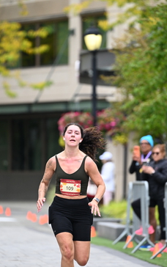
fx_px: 2239
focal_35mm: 308
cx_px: 84
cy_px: 156
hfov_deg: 4.3
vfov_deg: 6.8
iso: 640
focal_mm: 200
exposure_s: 1/2000
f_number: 2.8
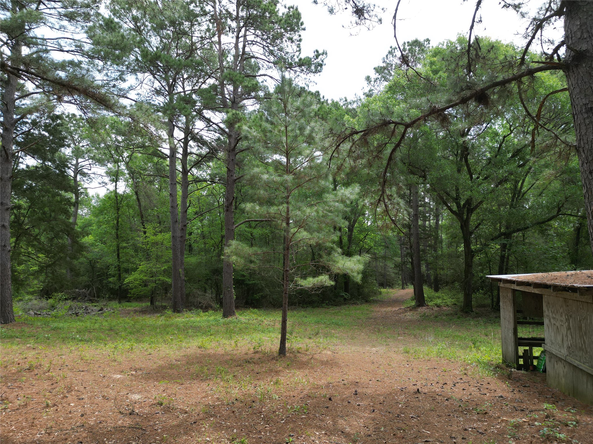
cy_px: 222
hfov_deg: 71.6
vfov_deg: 56.8
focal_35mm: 24
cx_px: 296
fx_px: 411
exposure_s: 1/800
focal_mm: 6.72
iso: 140
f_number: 1.7
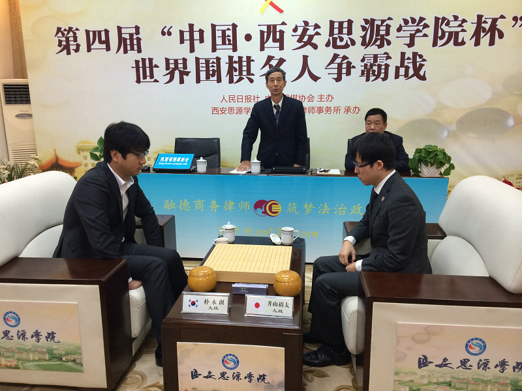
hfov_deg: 60.0
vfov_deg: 46.8
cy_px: 196
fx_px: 452
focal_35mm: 30
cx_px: 261
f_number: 2.2
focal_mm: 4.12
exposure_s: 1/33
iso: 125
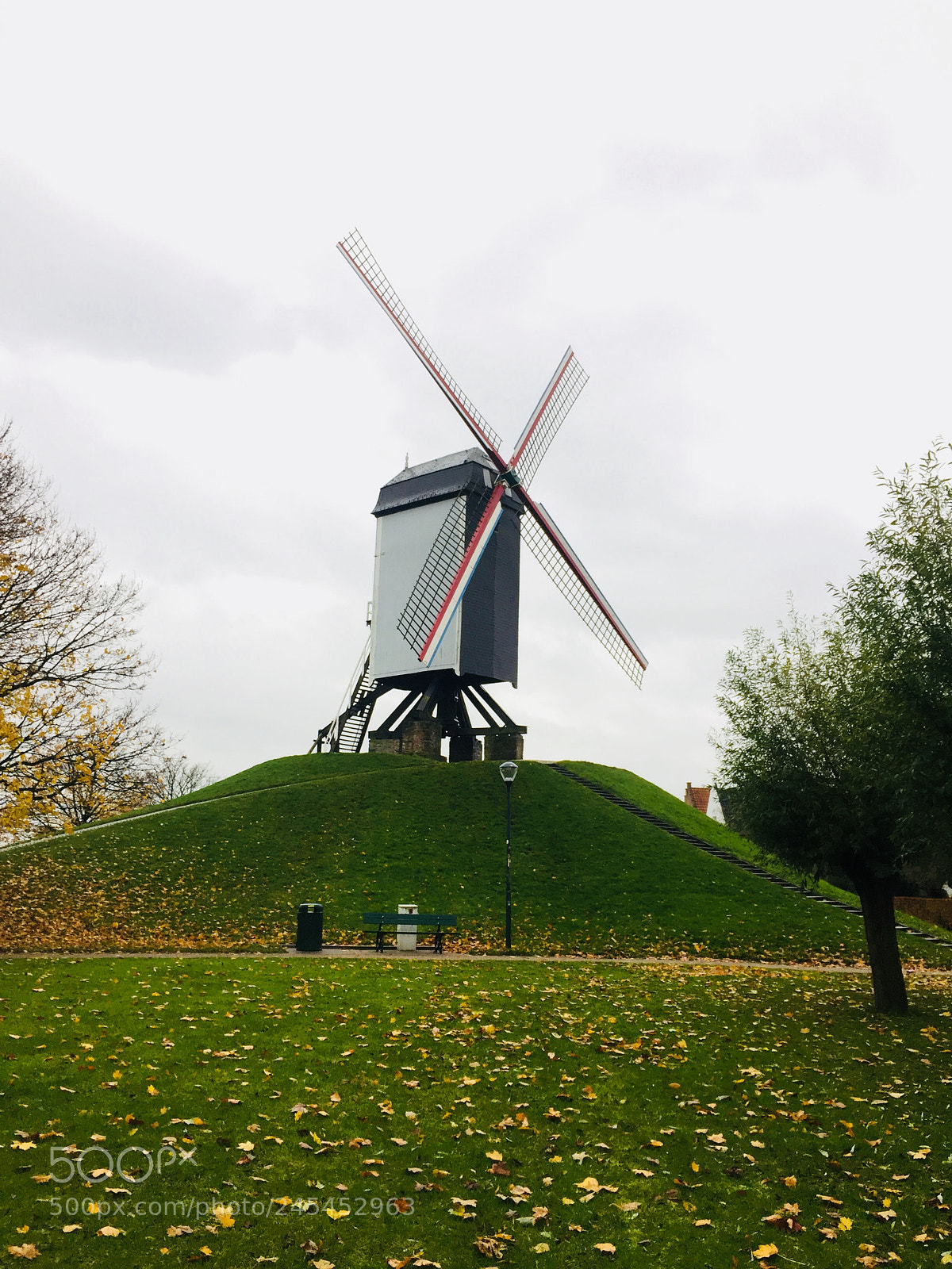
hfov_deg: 48.2
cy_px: 634
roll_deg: -1.2
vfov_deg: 61.7
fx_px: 1063
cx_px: 476
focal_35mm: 29
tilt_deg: +13.3
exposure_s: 1/100
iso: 50
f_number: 2.2
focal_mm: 4.15
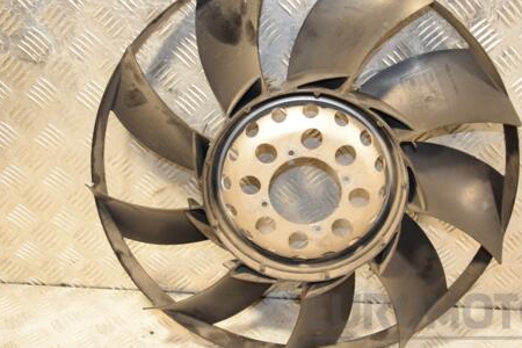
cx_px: 284
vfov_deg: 28.1
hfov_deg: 41.1
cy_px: 157
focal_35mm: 48
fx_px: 696
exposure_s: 1/160
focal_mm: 24
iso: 800
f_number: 5
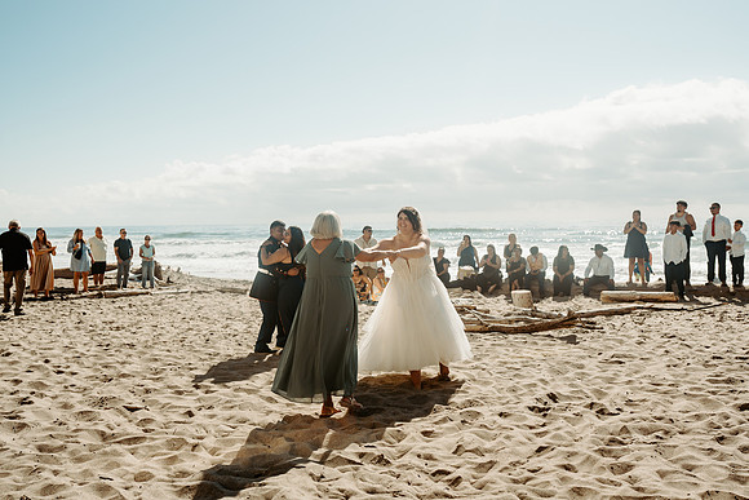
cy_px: 250
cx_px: 374
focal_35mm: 37
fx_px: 766
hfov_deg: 52.1
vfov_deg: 36.2
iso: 100
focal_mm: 35
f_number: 4
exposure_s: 1/2500
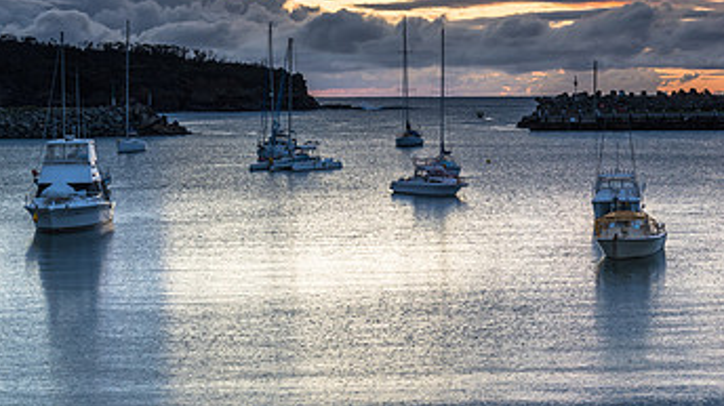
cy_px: 192
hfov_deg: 22.9
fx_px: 1765
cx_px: 568
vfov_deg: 13.1
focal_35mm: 92
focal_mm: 52
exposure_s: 1/2
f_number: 8
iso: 50
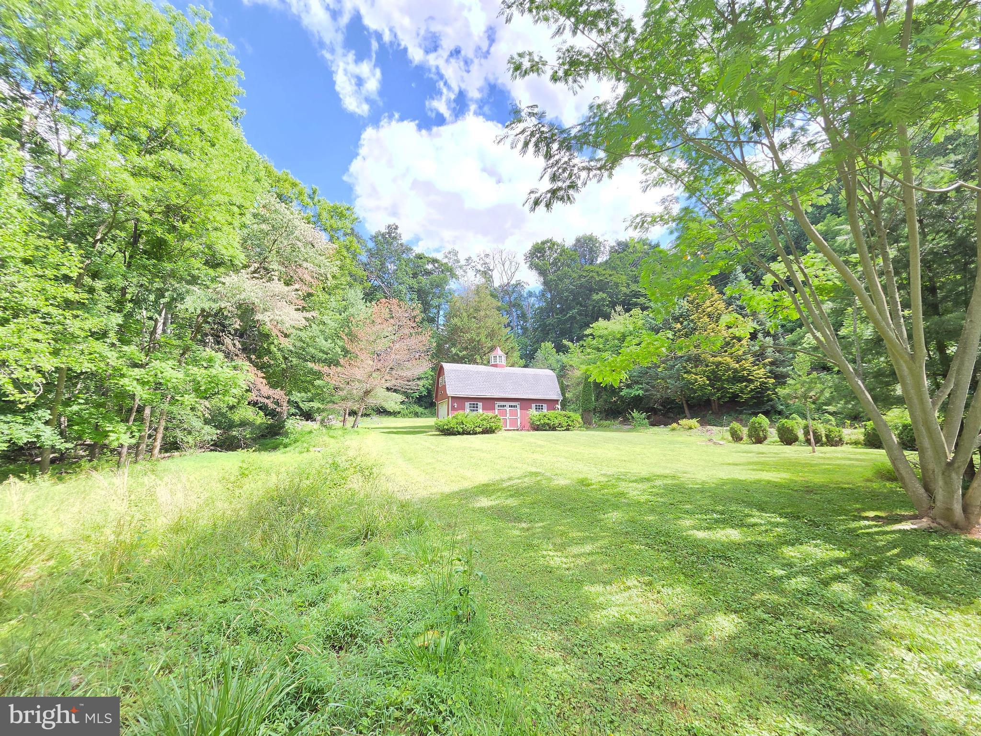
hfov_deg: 106.2
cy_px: 368
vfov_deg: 89.9
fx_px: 368
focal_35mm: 13
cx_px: 490
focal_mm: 2.2
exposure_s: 1/445
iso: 100
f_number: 2.2
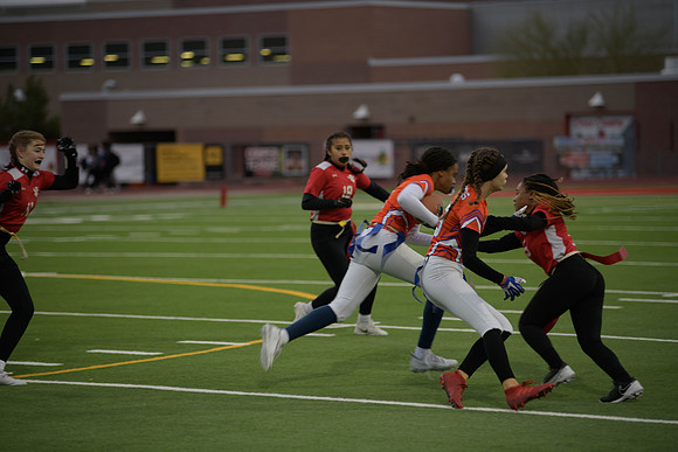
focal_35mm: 150
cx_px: 339
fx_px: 2826
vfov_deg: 9.2
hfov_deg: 13.7
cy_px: 226
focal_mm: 150
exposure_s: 1/200
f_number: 2.8
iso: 180
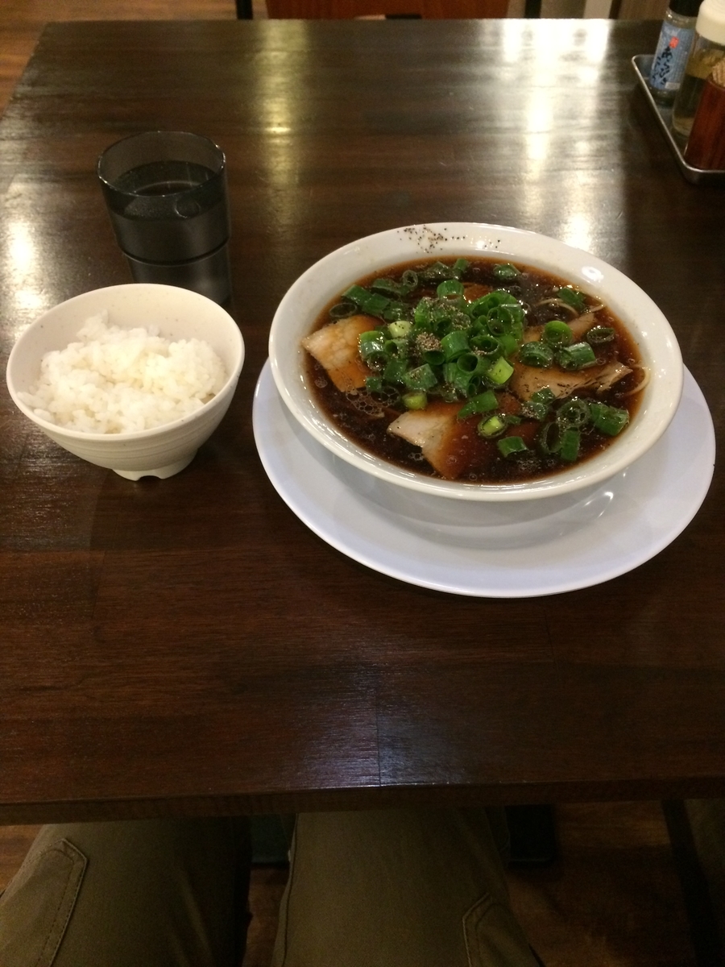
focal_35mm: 29
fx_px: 810
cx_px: 362
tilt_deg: -51.3
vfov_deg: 61.7
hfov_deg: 48.2
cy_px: 484
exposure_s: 1/30
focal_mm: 4.15
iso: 320
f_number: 2.2
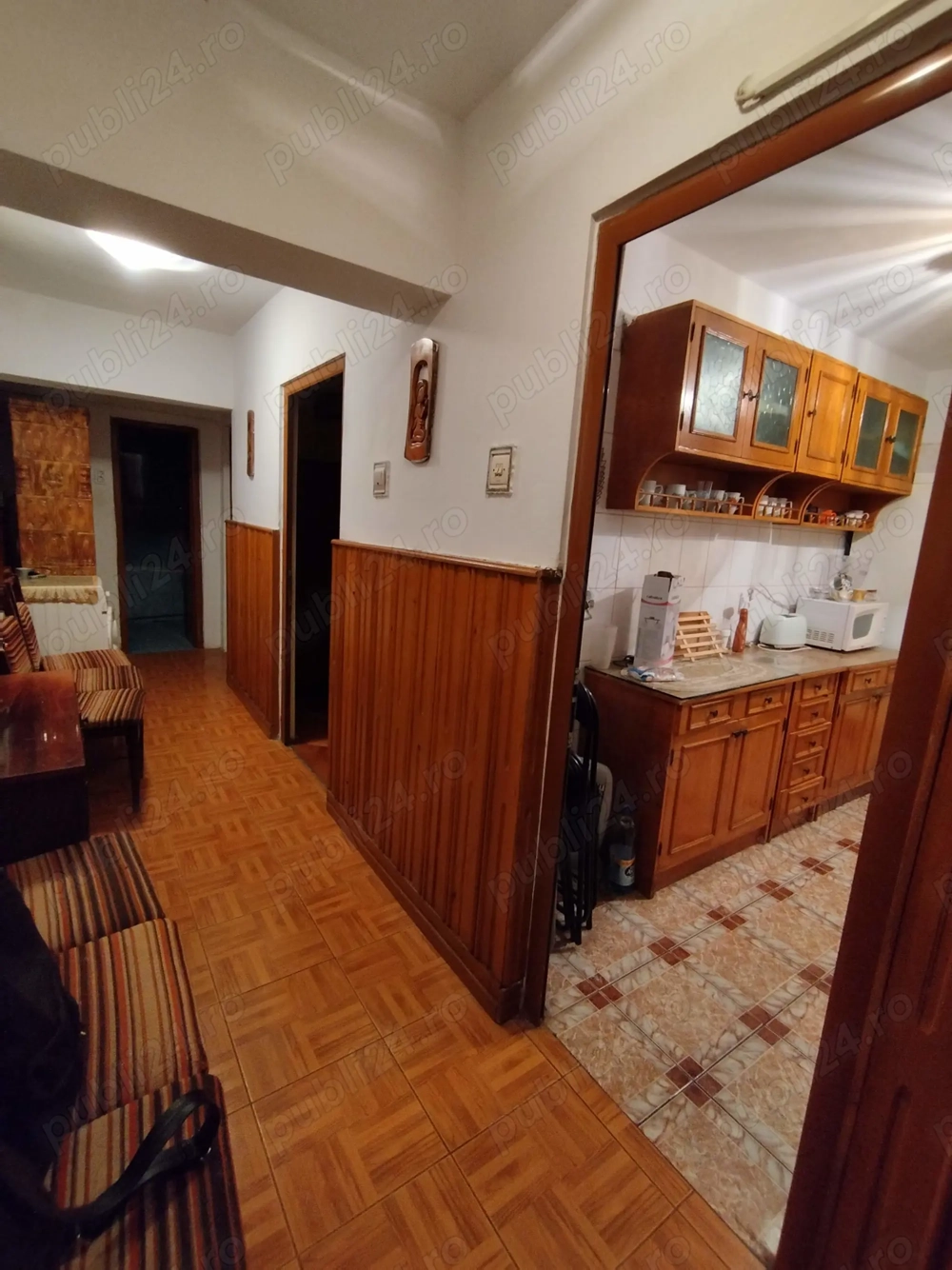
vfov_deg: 94.5
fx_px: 587
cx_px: 476
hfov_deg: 78.1
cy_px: 635
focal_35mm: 16
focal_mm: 1.65
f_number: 2.2
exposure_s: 1/16.7
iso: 260
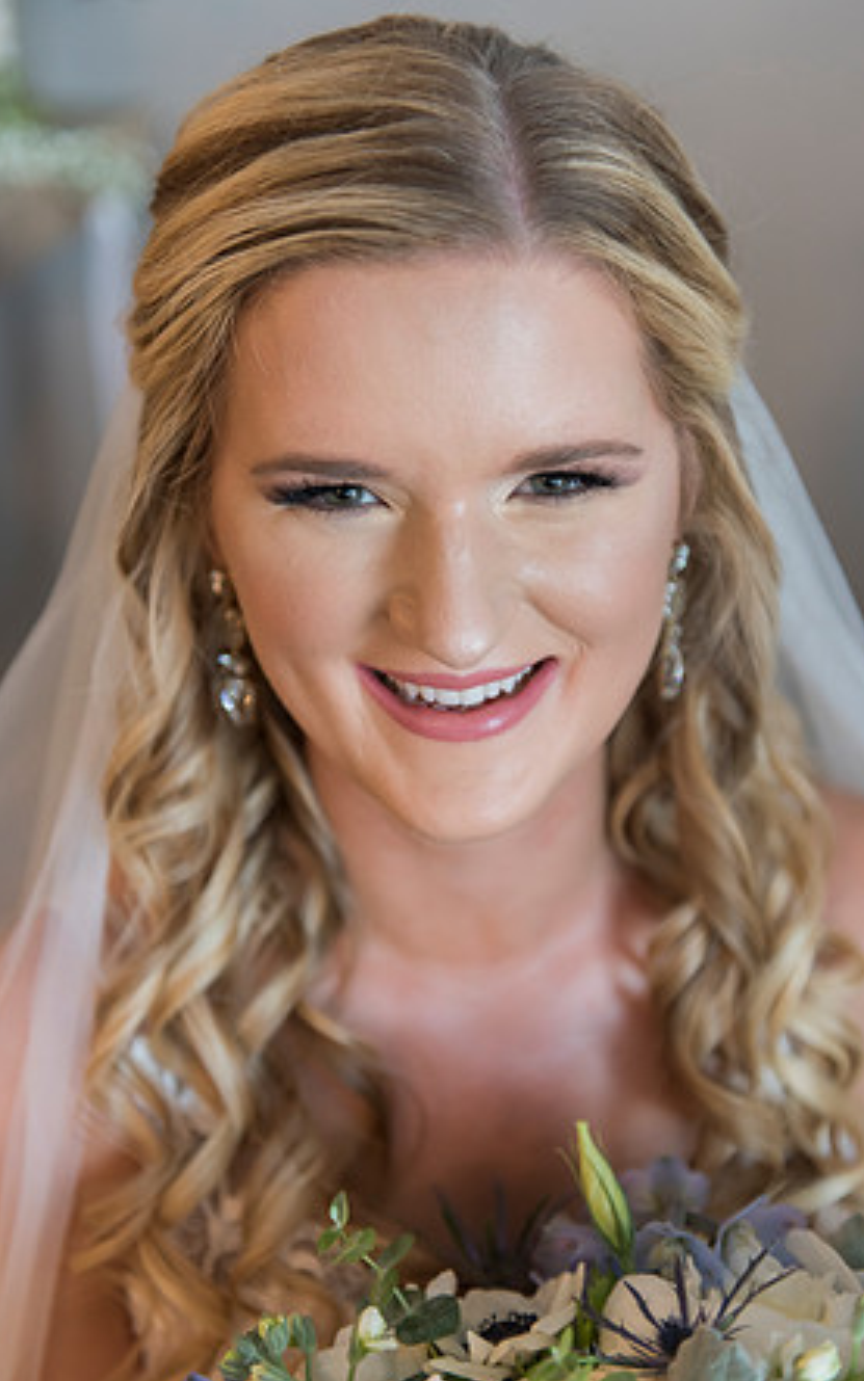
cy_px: 698
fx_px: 2184
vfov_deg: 35.1
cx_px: 455
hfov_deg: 22.4
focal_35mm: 58
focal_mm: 56
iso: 1000
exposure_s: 1/160
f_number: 2.8
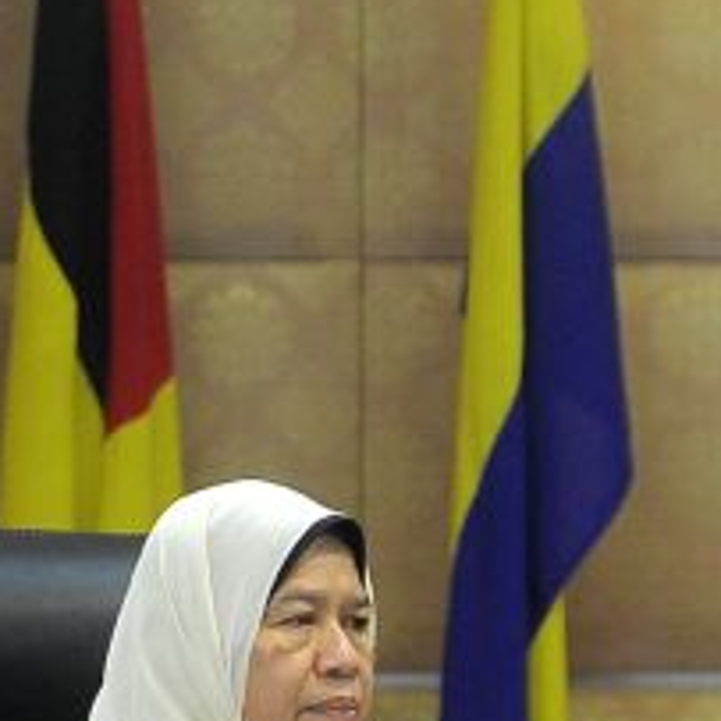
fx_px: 16802
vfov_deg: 2.5
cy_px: 140
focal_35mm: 713
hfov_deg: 2.4
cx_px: 1591
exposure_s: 1/125
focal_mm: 170
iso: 2000
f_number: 2.8
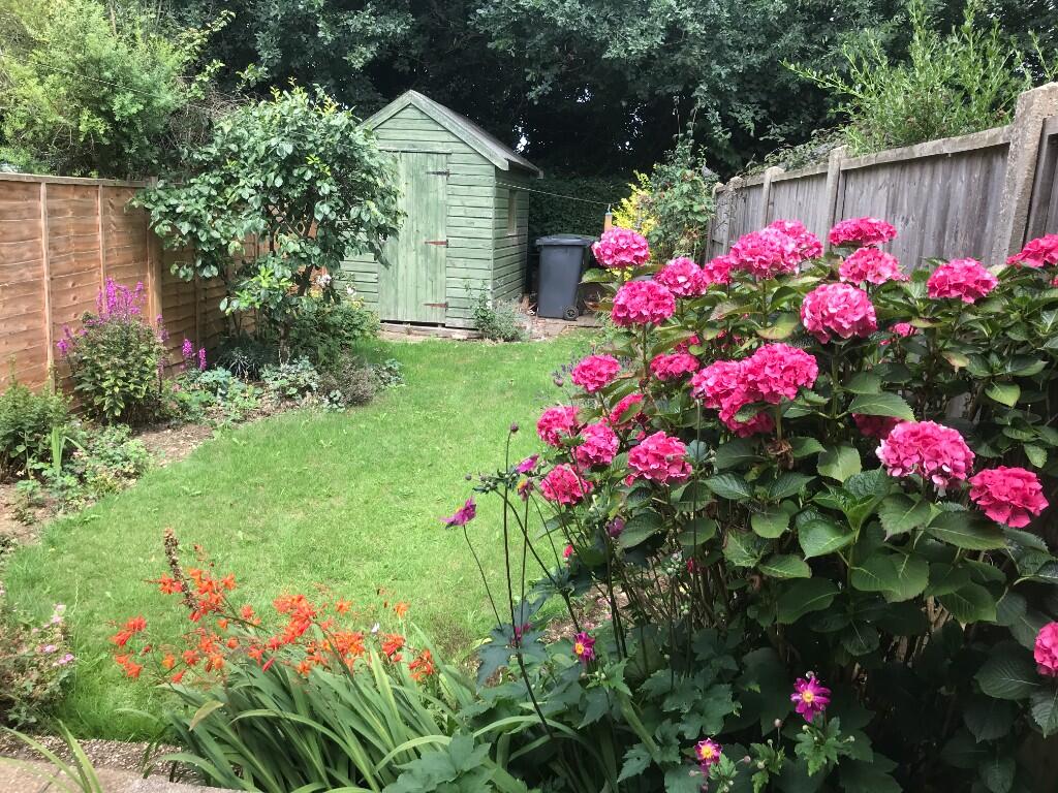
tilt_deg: -11.9
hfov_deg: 63.4
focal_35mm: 28
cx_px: 529
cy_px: 396
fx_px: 856
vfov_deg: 49.7
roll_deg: -2.8
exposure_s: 1/407
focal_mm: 3.99
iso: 20
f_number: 1.8
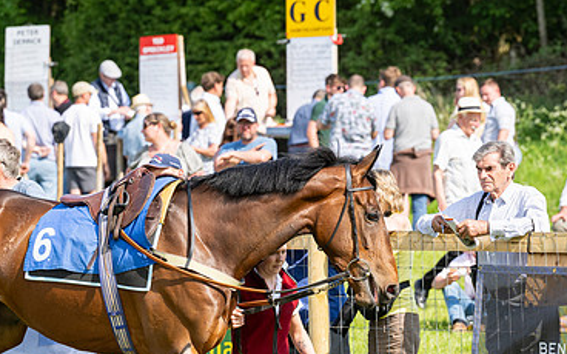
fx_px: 5177
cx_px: 124
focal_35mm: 335
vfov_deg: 3.9
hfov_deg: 6.3
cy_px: 279
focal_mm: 155
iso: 200
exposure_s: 1/800
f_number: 5
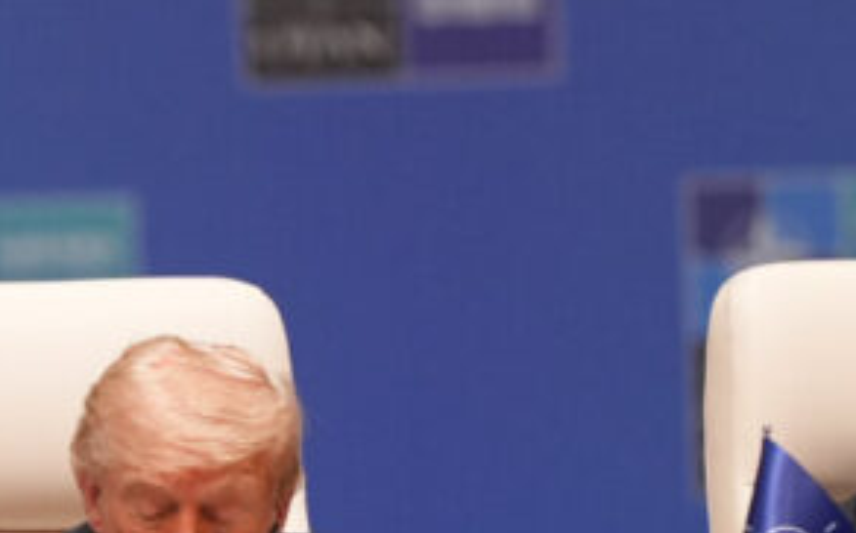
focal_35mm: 1208
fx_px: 28159
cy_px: 372
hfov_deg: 1.7
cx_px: 85
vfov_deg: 1.1
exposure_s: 1/500
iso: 2000
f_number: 2.8
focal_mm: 300
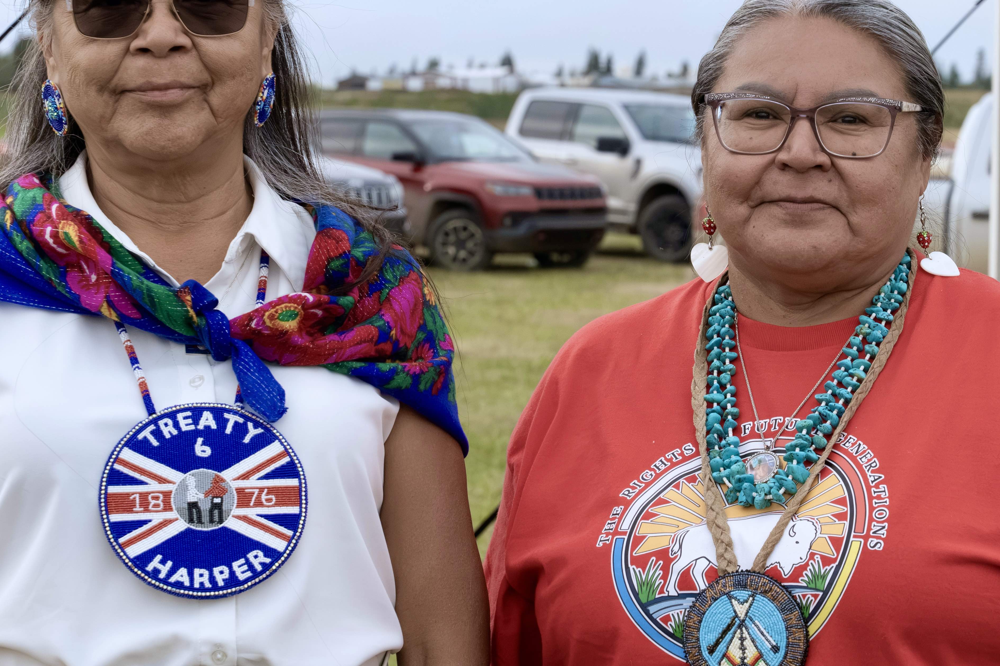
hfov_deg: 16.6
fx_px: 3410
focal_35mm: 123
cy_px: 369
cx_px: 674
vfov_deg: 11.2
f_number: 6.3
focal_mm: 48.7
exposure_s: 1/1600
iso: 2000
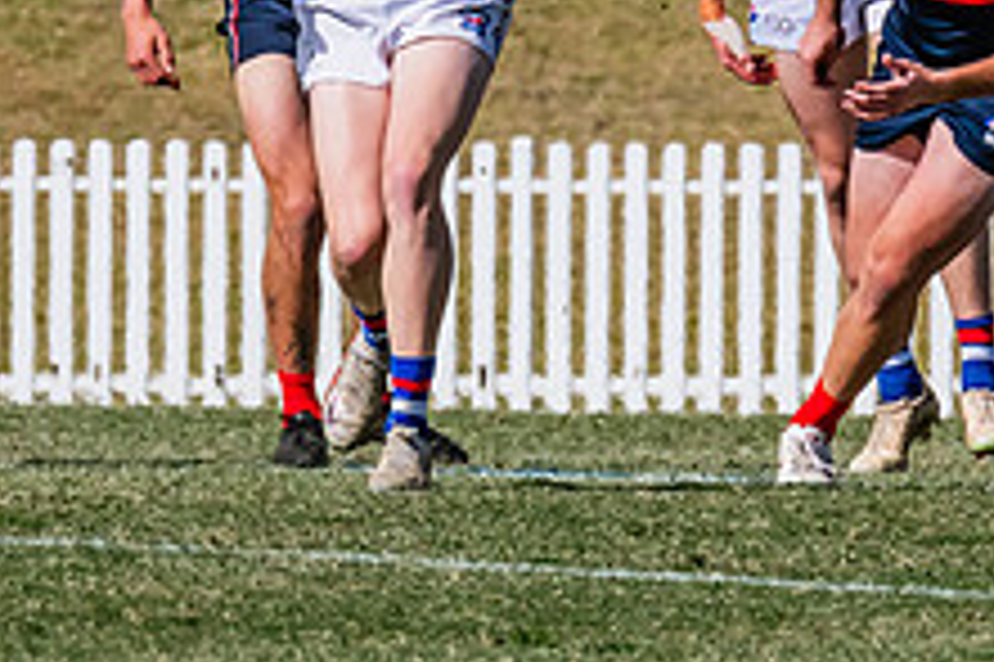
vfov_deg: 0.9
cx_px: 375
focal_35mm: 1510
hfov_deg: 1.4
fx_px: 41661
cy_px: -3
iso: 800
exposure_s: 1/2000
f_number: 13
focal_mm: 420
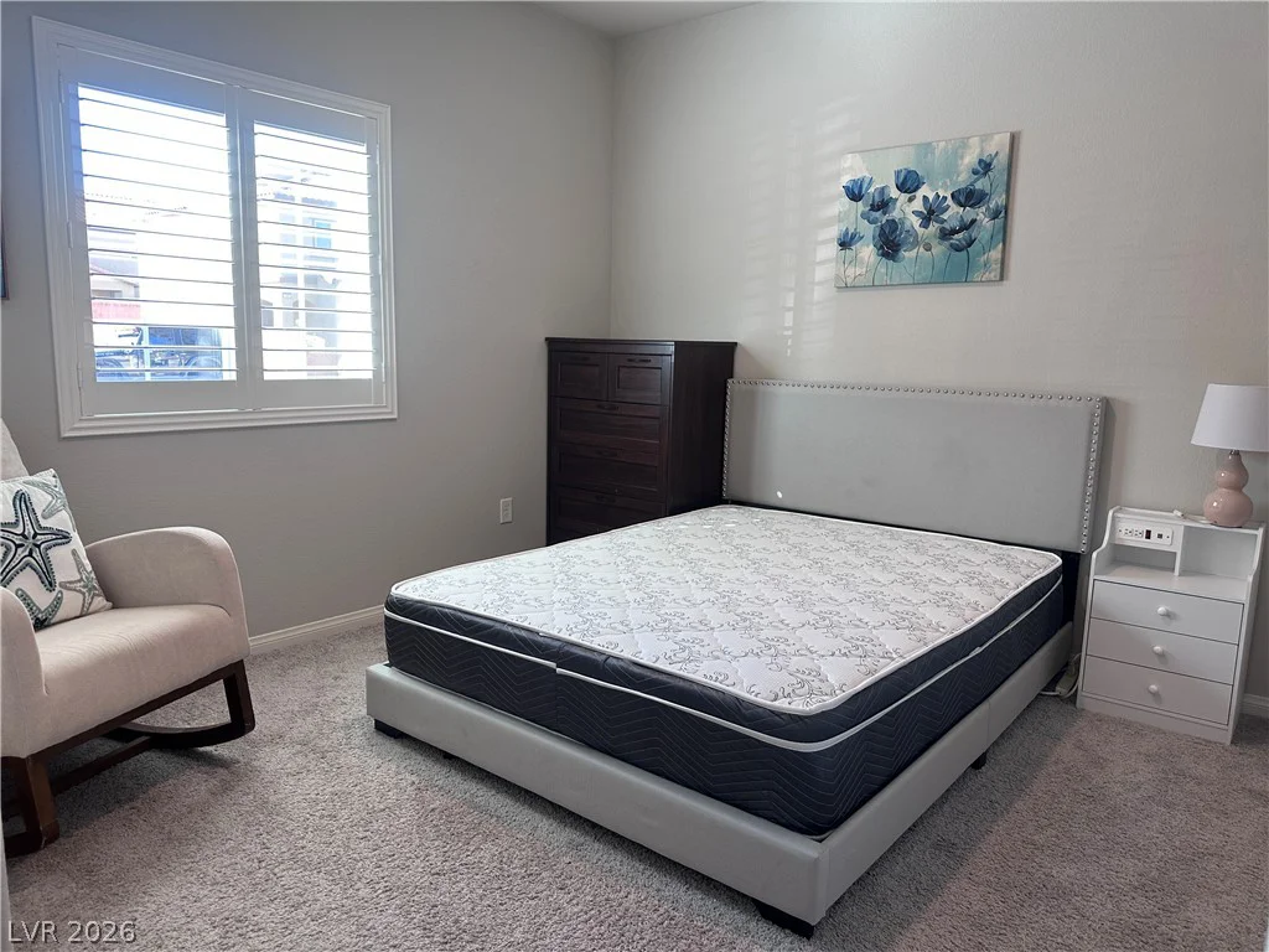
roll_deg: -1.5
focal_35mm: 24
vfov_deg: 56.8
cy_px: 476
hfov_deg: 71.6
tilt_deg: -8.0
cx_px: 634
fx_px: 880
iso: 160
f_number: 1.78
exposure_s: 1/120
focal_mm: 6.86
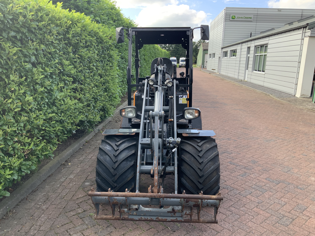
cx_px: 158
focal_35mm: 29
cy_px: 118
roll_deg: -1.8
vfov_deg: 48.2
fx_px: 264
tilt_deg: -10.4
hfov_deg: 61.7
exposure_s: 1/327
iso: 16
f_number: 1.8
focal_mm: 3
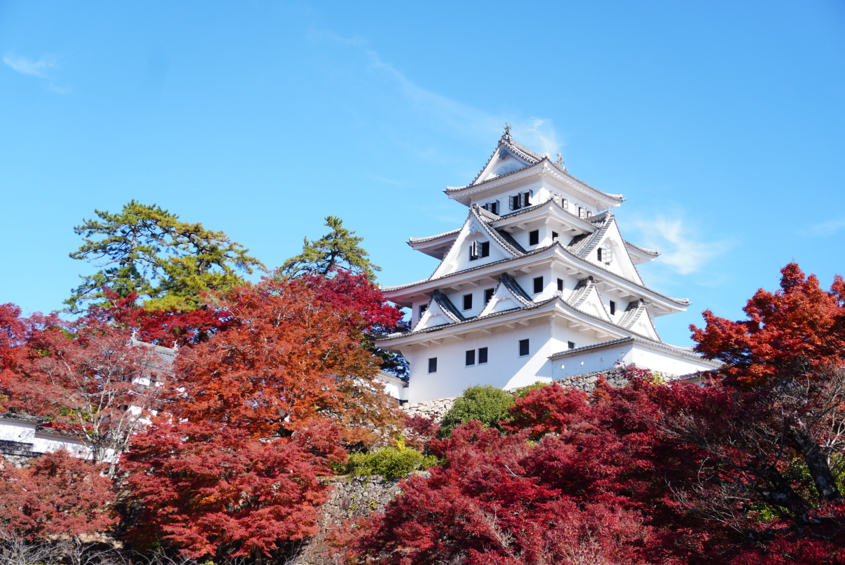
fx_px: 1022
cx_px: 422
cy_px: 282
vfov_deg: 30.9
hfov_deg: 44.9
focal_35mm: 44
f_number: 6.3
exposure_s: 1/200
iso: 100
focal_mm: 29
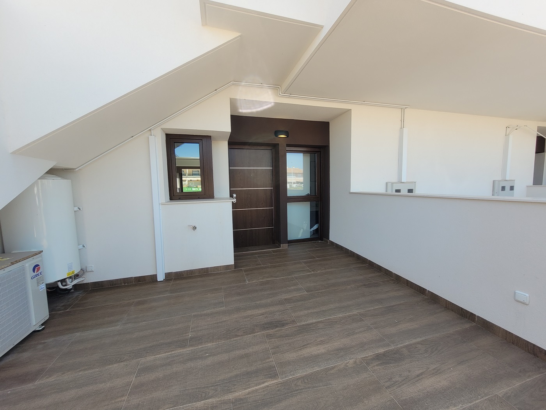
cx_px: 273
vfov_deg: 89.9
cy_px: 205
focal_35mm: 13
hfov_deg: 106.2
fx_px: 205
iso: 40
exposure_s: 1/333
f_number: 2.2
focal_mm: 1.74
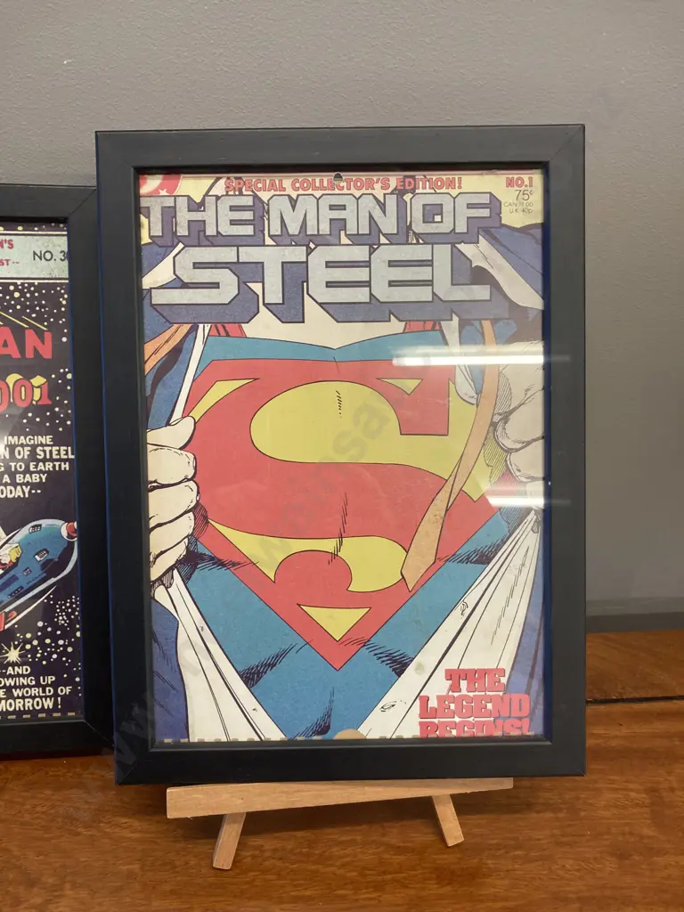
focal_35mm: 28
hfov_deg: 49.7
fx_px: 738
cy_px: 456
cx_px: 342
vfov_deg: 63.4
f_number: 1.8
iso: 100
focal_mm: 3.99
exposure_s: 1/50
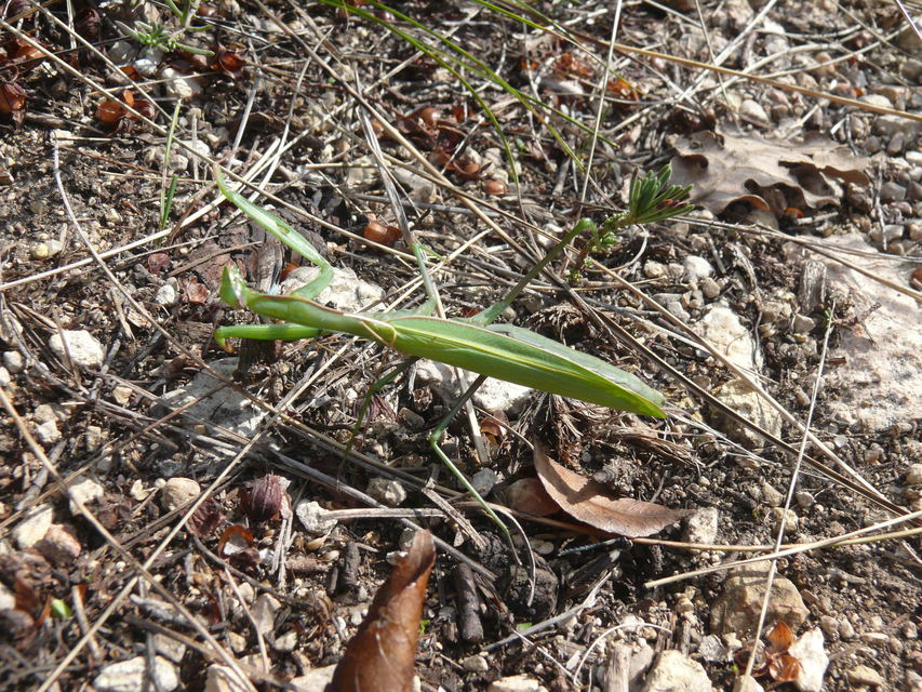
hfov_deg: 52.6
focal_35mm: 35
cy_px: 346
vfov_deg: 40.7
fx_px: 932
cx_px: 461
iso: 200
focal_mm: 7.4
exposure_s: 1/250
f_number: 5
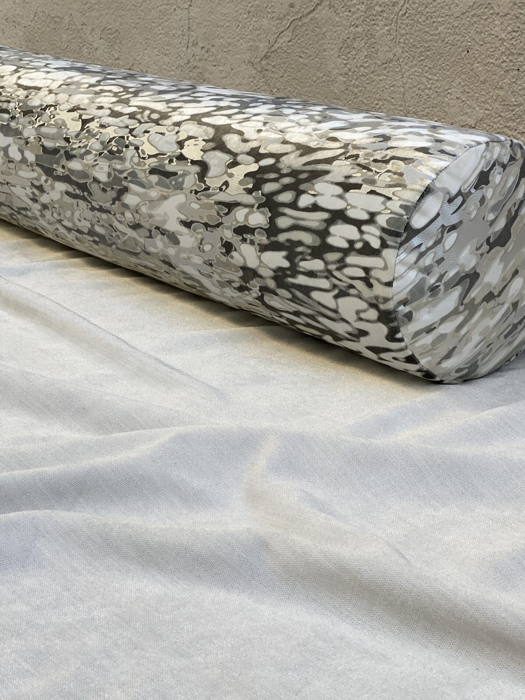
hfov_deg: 21.0
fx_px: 1416
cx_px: 247
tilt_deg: -16.2
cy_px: 310
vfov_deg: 27.8
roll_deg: +2.4
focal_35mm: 70
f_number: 2
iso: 20
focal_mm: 6
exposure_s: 1/167
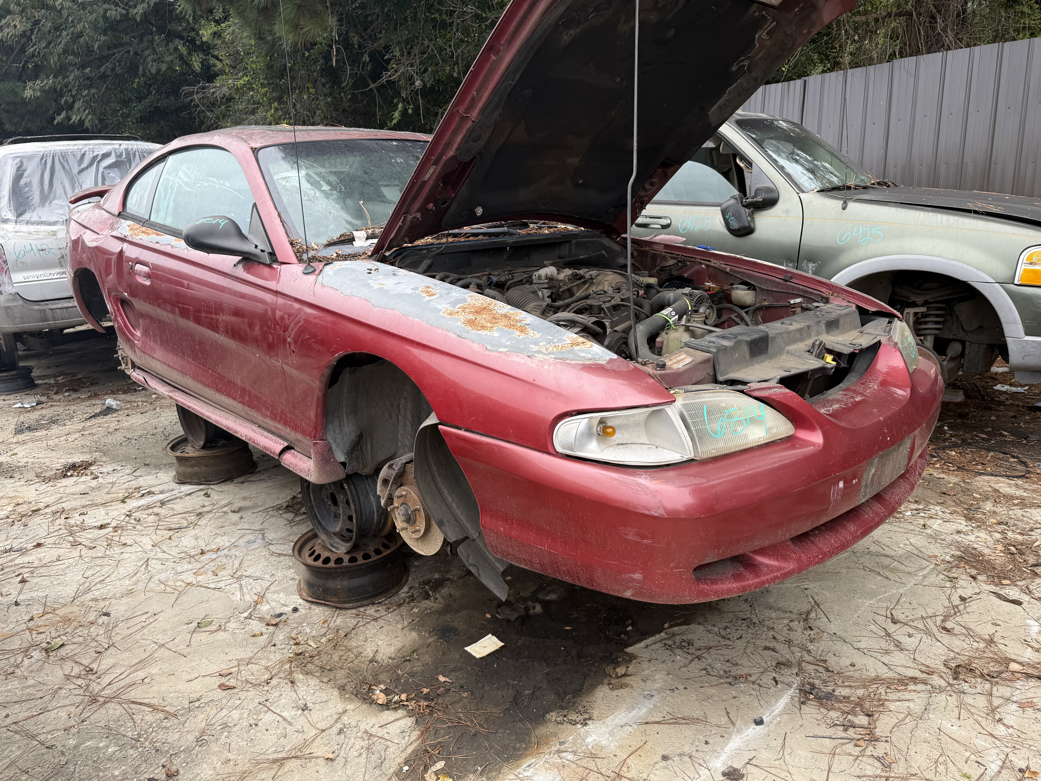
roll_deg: -1.3
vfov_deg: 56.8
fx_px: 722
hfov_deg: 71.6
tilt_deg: -9.4
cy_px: 390
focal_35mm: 24
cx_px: 520
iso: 80
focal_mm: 6.76
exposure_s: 1/363
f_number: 1.78
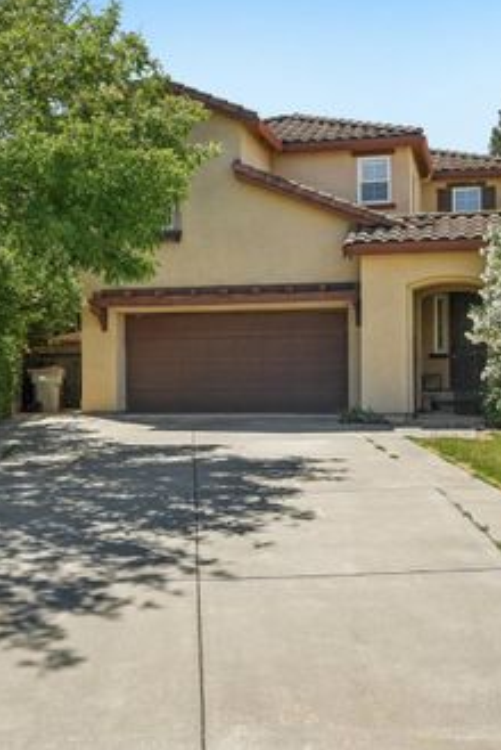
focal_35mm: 44
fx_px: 917
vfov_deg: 44.5
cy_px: 373
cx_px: 269
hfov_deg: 30.6
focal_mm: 29
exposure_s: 1/250
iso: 400
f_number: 8
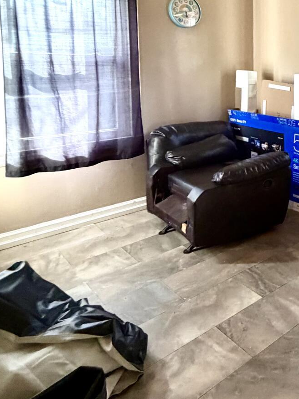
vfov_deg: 54.5
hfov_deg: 37.0
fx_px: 369
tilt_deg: -6.9
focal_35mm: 32
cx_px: 330
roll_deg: -0.9
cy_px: 105
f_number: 2.2
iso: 500
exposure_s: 1/60
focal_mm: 2.22
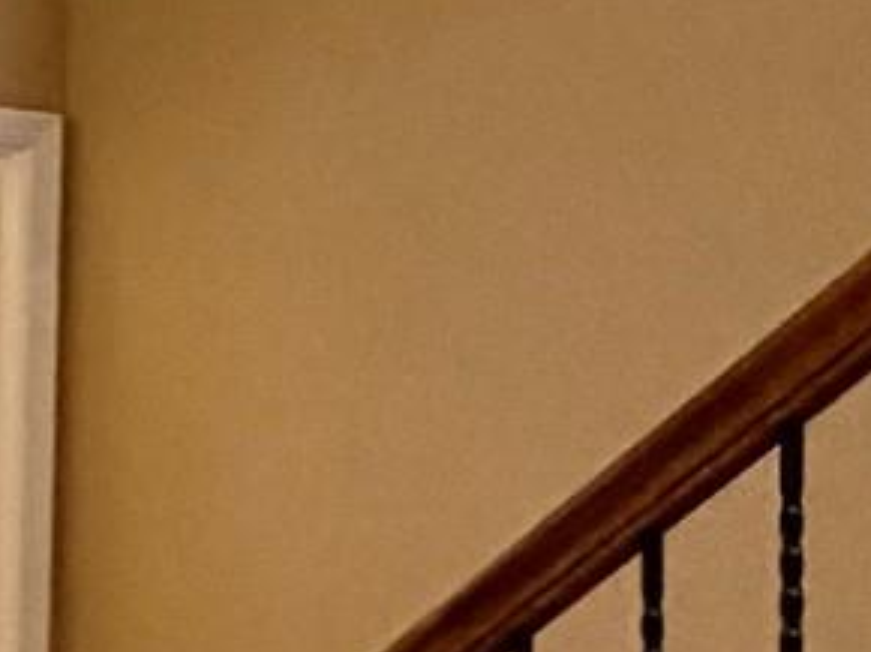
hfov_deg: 14.2
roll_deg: -1.3
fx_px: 2489
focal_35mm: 99
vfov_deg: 14.9
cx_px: -1159
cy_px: 496
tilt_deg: +0.4
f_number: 2.2
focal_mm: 2.22
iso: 320
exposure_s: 1/60
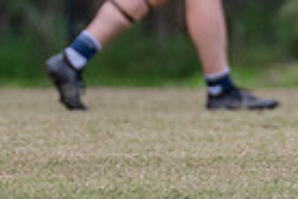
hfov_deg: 0.9
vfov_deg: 0.6
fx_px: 19675
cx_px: 3
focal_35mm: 2377
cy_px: -151
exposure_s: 1/2000
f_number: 5
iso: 800
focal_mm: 360
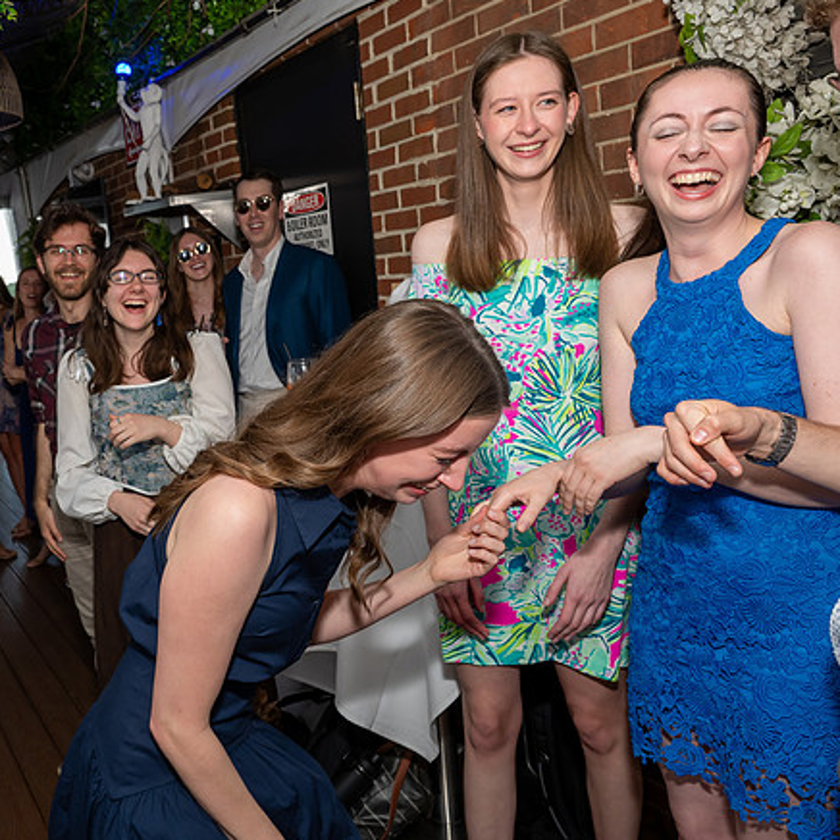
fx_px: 961
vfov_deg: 47.2
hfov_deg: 44.4
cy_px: 427
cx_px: 144
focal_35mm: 35
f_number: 7.1
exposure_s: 1/250
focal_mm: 24
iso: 640
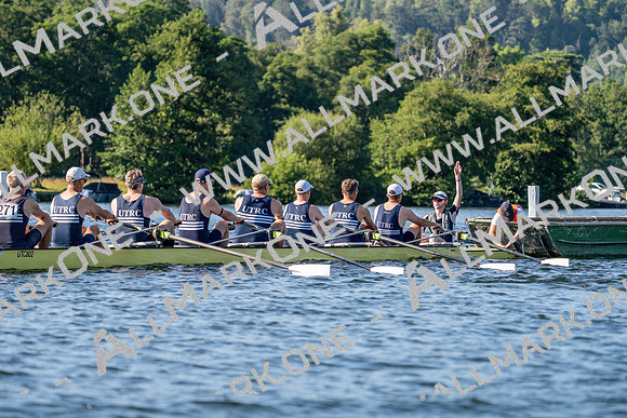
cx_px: 314
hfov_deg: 10.3
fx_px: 3484
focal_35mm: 200
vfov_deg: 6.9
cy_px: 209
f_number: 5.6
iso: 400
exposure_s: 1/1600
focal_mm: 200
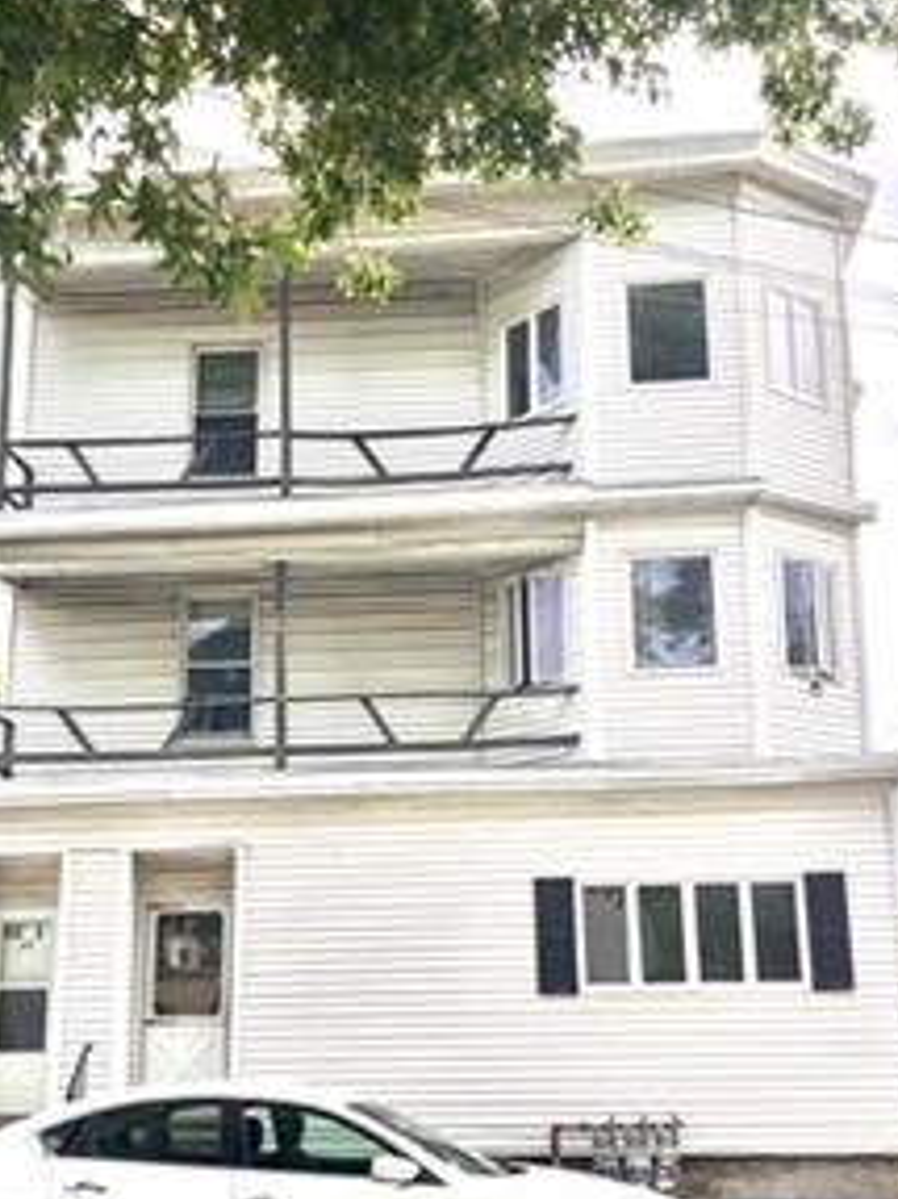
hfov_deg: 36.8
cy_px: 746
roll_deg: +1.1
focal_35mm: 39
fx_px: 1350
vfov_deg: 47.5
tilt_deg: +12.4
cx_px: 418
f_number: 1.8
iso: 32
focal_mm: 3.99
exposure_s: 1/1143
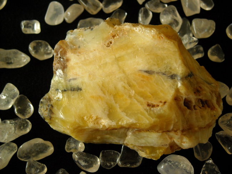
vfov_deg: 19.4
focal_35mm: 76
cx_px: 116
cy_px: 87
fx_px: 510
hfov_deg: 25.6
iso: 295
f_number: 3.9
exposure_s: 1/60
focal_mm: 12.3
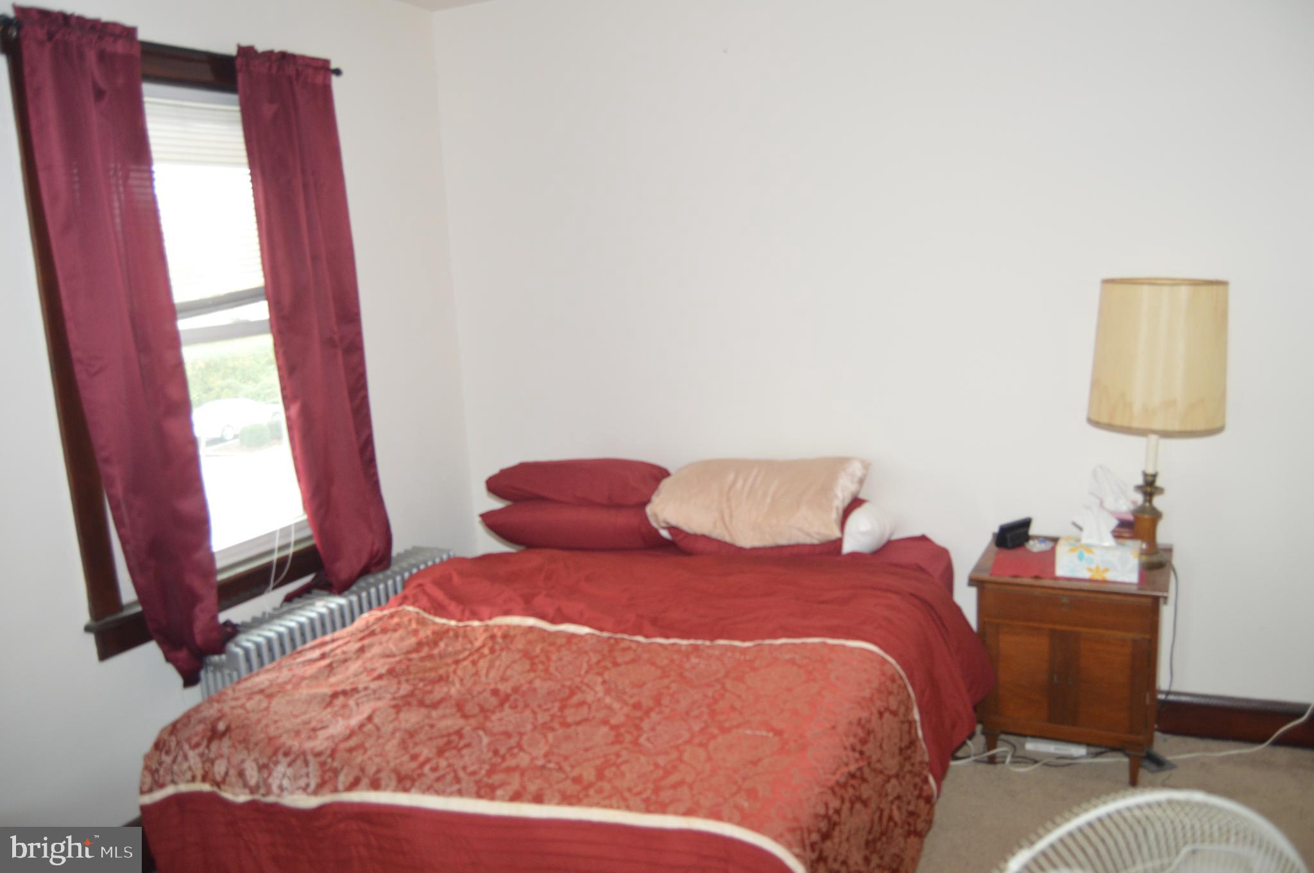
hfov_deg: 67.4
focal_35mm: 27
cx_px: 657
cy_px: 436
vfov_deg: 47.8
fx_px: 984
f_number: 3.5
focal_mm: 18
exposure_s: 1/60
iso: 720
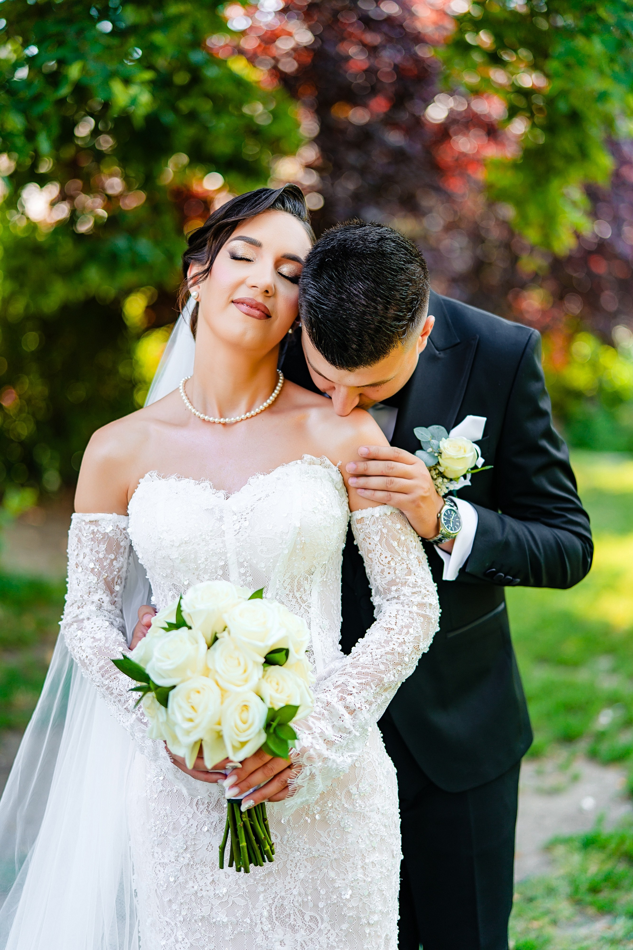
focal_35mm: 50
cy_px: 475
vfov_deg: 39.6
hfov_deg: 27.0
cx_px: 316
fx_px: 1319
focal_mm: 50
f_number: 1.4
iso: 125
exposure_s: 1/800
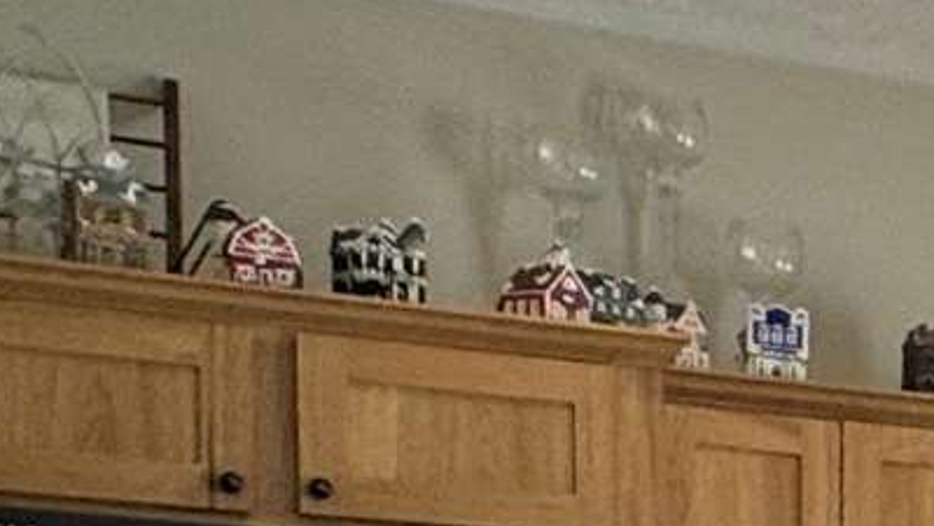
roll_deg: -1.5
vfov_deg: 9.6
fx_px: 2898
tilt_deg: -2.2
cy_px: 1059
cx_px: 2190
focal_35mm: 117
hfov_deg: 13.6
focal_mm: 2.22
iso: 125
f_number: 2.2
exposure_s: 1/120
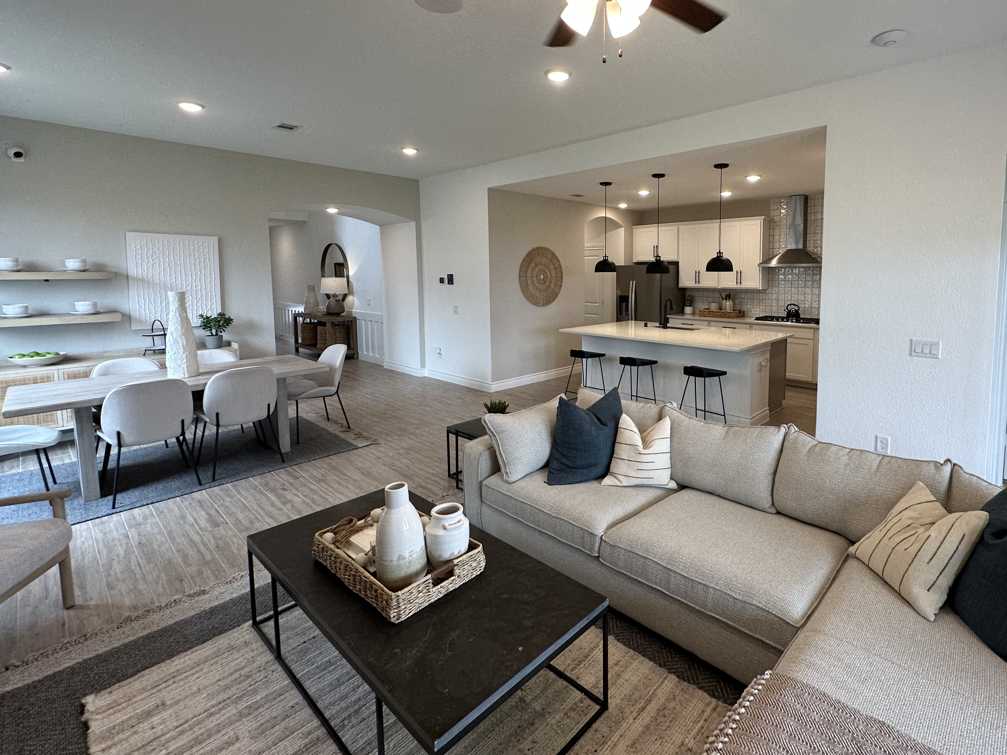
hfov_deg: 90.0
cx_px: 598
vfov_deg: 74.2
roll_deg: +0.0
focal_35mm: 17
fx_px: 495
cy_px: 314
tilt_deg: -5.2
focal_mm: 2.22
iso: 125
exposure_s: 1/120
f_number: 2.2
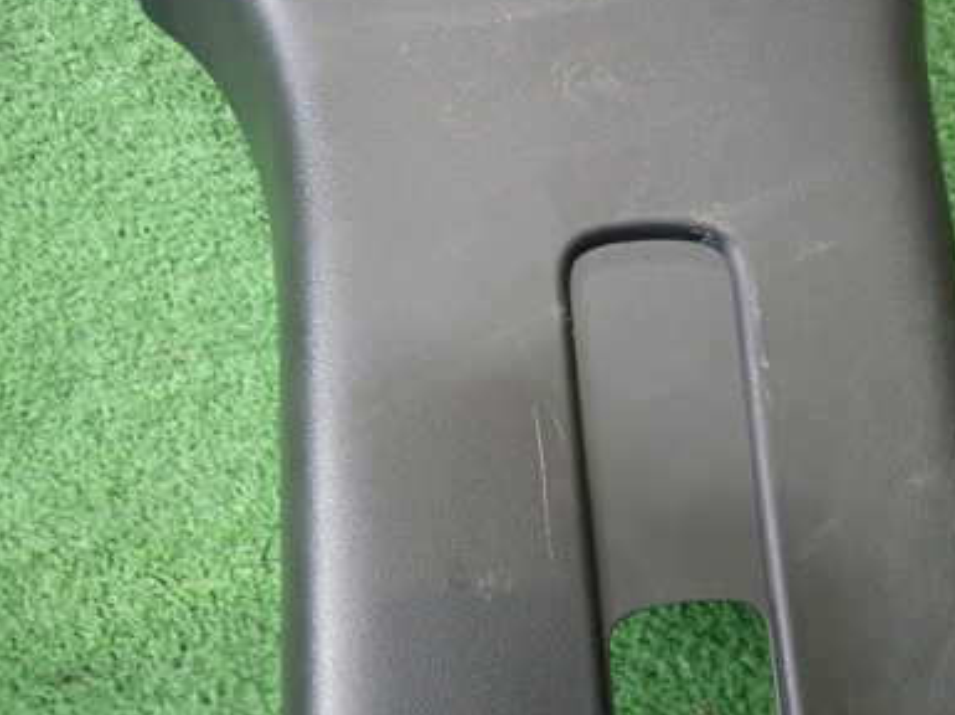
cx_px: 640
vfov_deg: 36.7
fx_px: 1075
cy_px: 382
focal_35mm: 39
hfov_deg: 47.1
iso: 640
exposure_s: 1/30
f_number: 2
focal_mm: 4.5
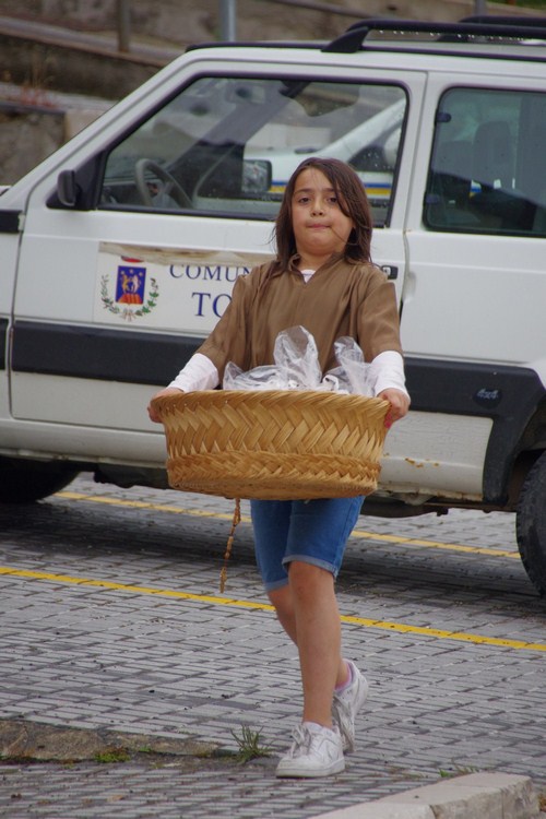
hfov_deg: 4.4
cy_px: 410
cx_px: 273
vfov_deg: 6.5
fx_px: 7166
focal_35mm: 315
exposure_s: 1/160
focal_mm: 210
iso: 1250
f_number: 6.3
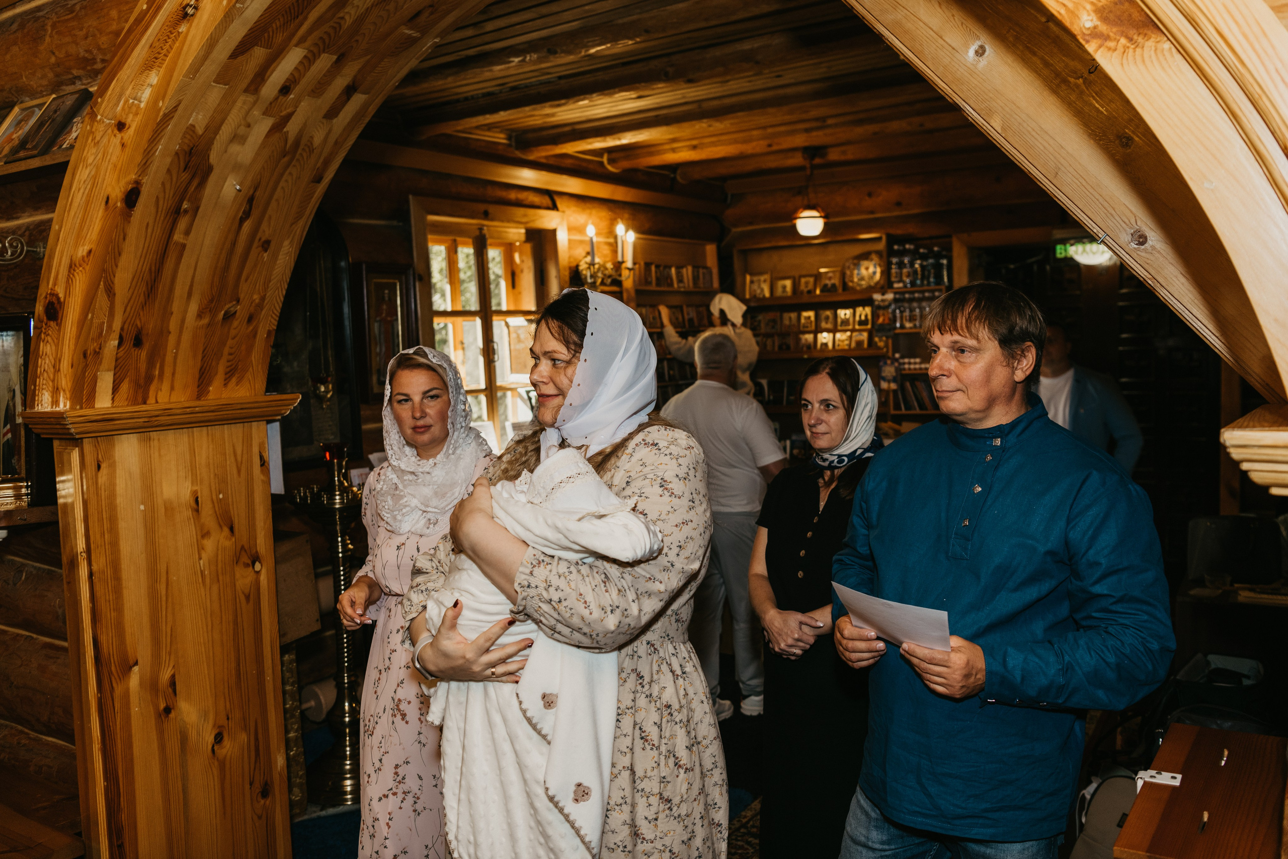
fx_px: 1085
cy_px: 430
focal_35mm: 30
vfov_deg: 43.2
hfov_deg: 61.4
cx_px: 644
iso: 200
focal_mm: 30
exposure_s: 1/160
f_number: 3.5
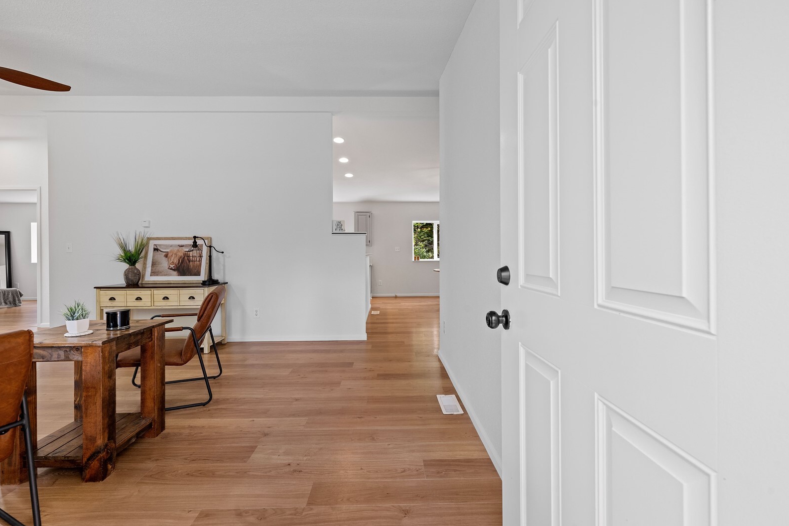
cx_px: 396
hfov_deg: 100.4
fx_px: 329
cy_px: 252
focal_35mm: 15
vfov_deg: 77.3
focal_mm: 14
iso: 400
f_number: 9
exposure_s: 1/10
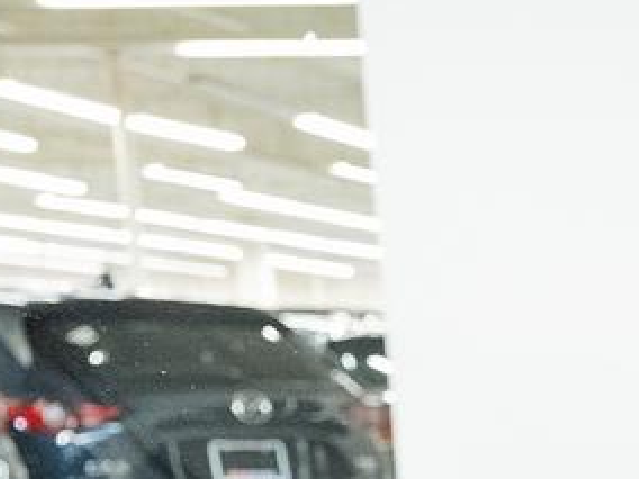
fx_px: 2178
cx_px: 1341
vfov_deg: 11.5
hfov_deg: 13.8
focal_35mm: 118
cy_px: 911
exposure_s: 1/40
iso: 1250
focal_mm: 24
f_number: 4
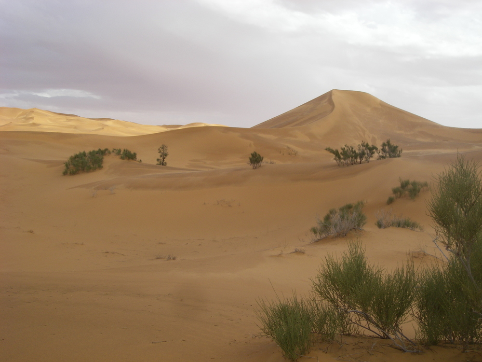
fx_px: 682
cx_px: 241
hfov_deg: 38.9
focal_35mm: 49
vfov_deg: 29.7
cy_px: 181
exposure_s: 1/160
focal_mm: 8.1
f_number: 7
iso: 64
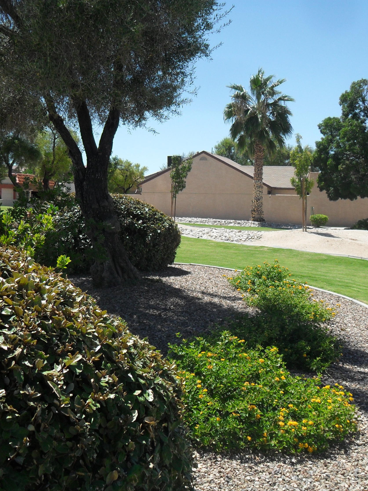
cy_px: 244
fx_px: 666
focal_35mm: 47
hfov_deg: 30.9
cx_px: 196
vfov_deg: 40.4
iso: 100
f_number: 8.9
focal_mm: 6.2
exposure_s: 1/125
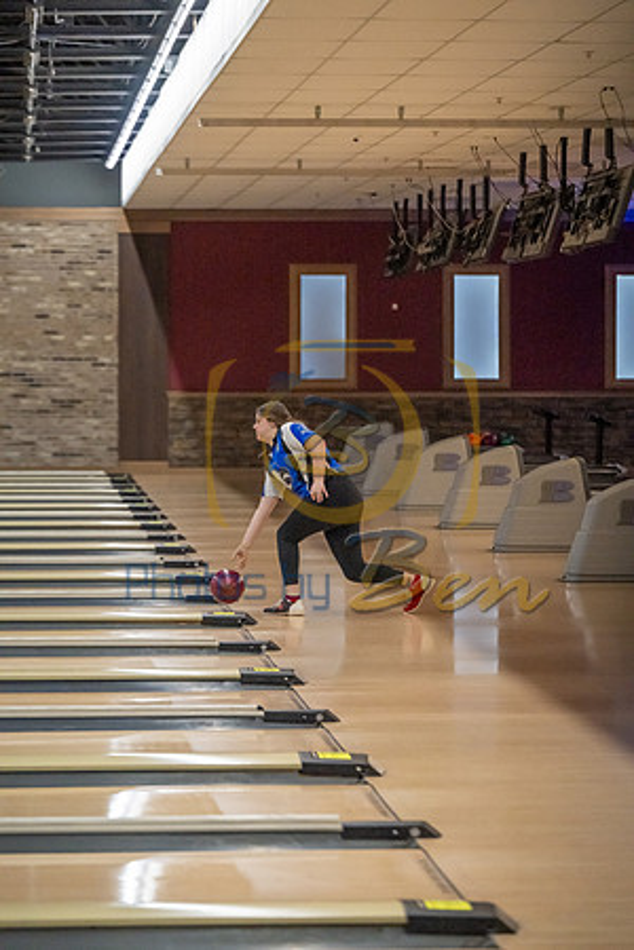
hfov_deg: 11.4
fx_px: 3170
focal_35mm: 120
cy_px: 475
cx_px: 317
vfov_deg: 17.1
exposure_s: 1/800
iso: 4000
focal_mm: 120
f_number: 3.5
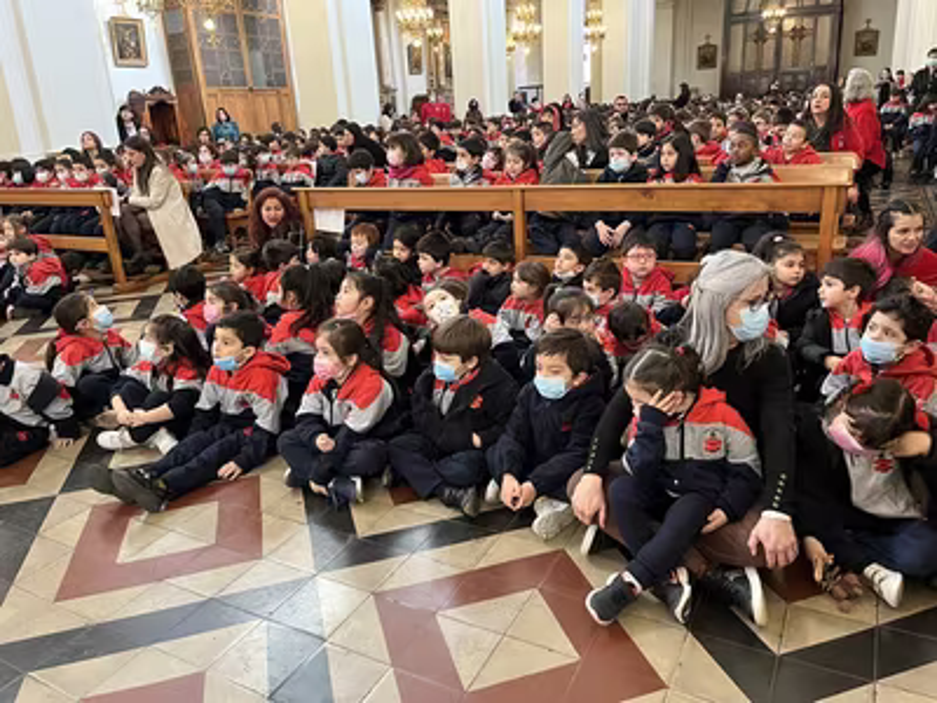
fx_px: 704
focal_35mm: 26
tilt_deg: -18.7
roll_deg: +3.7
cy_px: 352
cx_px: 468
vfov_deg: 53.1
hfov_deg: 67.3
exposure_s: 1/50
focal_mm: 5.1
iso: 500
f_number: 1.6
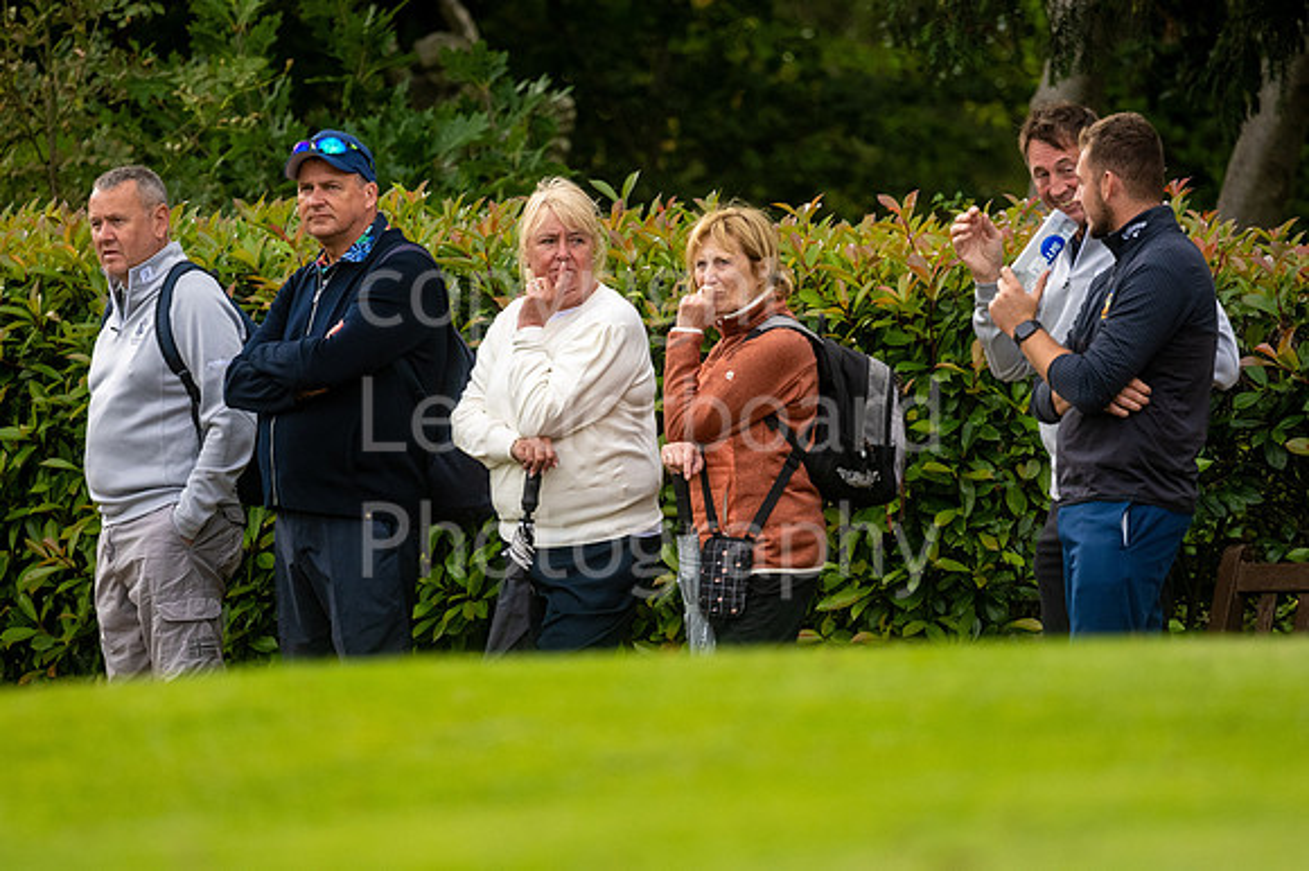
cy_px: 436
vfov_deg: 3.1
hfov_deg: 4.6
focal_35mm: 450
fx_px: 16353
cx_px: 654
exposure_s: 1/2000
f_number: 4
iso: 640
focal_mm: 300
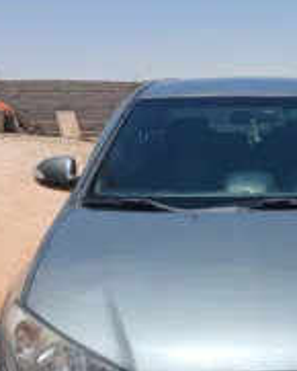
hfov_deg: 26.3
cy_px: 258
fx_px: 615
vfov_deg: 33.2
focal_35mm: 56
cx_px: 262
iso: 20
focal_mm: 3.98
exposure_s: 1/791
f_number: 1.8
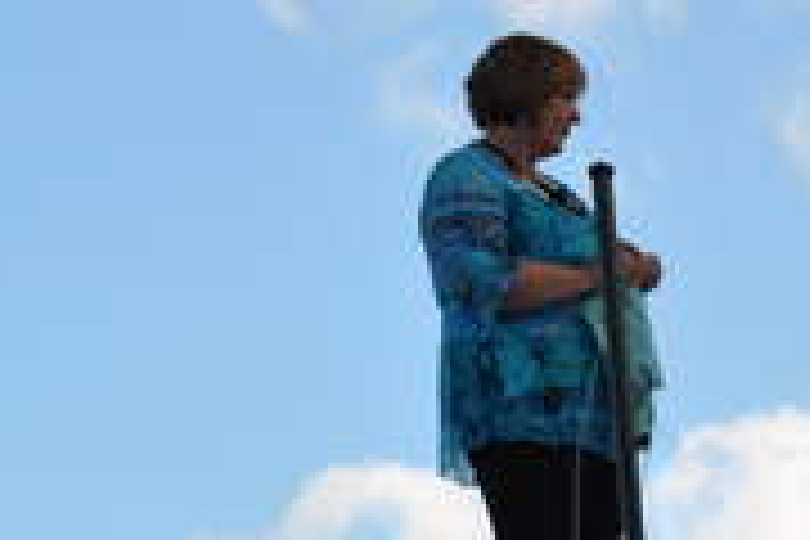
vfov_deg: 4.4
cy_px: 272
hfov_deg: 6.7
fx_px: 6952
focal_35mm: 309
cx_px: 256
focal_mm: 58
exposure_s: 1/250
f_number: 8
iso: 200
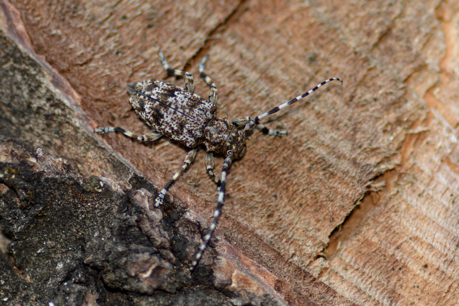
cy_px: 153
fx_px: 1912
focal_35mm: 150
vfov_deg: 9.1
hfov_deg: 13.7
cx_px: 230
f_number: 3.8
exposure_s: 1/200
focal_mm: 100
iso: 100
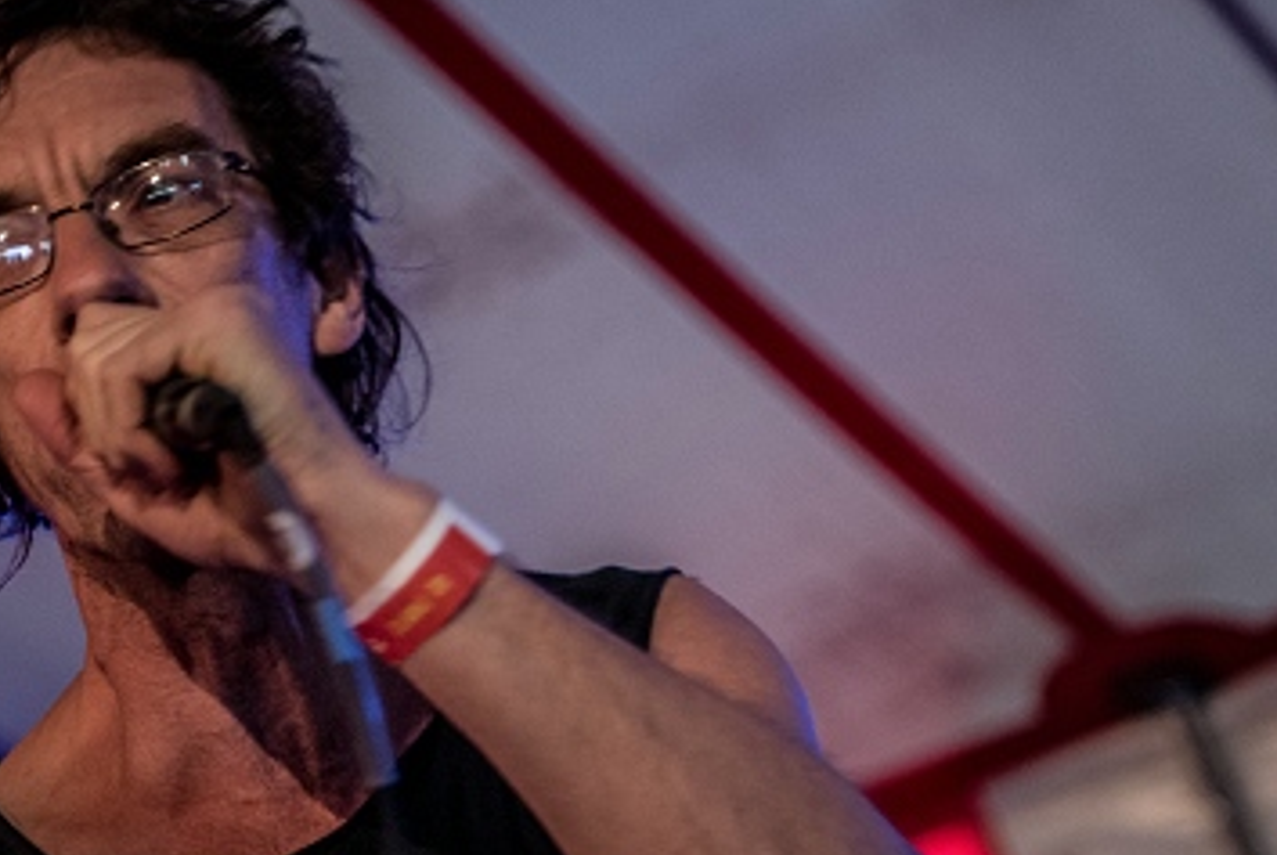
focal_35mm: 126
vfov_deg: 10.9
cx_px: 606
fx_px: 4475
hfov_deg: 16.2
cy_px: 492
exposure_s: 1/100
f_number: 2.8
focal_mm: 62
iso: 2000
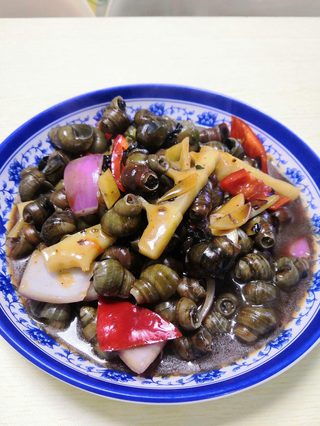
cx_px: 160
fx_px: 333
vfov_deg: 65.3
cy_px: 213
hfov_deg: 51.4
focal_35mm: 27
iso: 250
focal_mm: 3.95
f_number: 1.8
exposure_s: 1/33.3
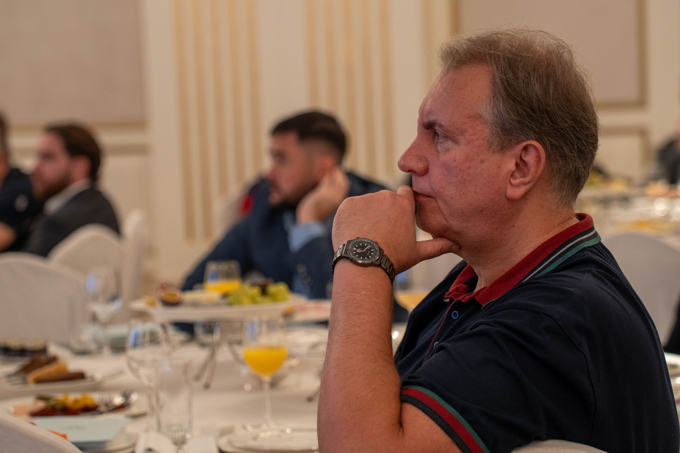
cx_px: 340
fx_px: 2116
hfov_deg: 18.3
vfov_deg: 12.2
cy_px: 226
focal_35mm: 112
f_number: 2.8
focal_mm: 75
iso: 500
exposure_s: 1/200
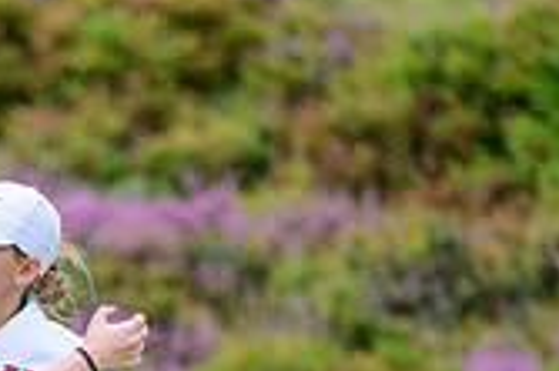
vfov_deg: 1.0
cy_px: 623
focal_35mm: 1322
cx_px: -281
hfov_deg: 1.6
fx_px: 20507
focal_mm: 380
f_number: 6.3
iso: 800
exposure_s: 1/1250
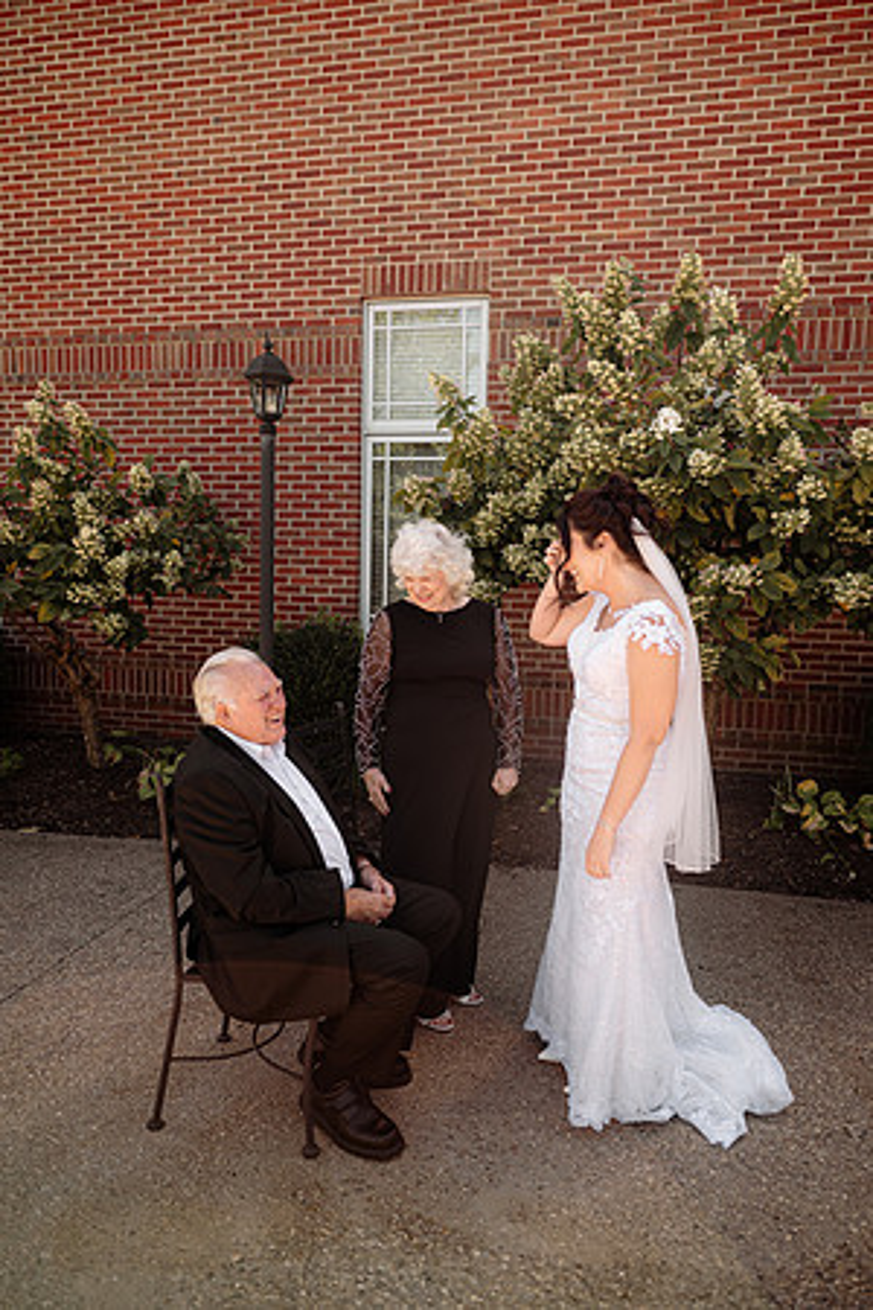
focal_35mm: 24
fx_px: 873
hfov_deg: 53.1
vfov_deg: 73.7
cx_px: 436
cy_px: 655
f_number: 2.8
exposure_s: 1/640
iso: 160
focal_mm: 24
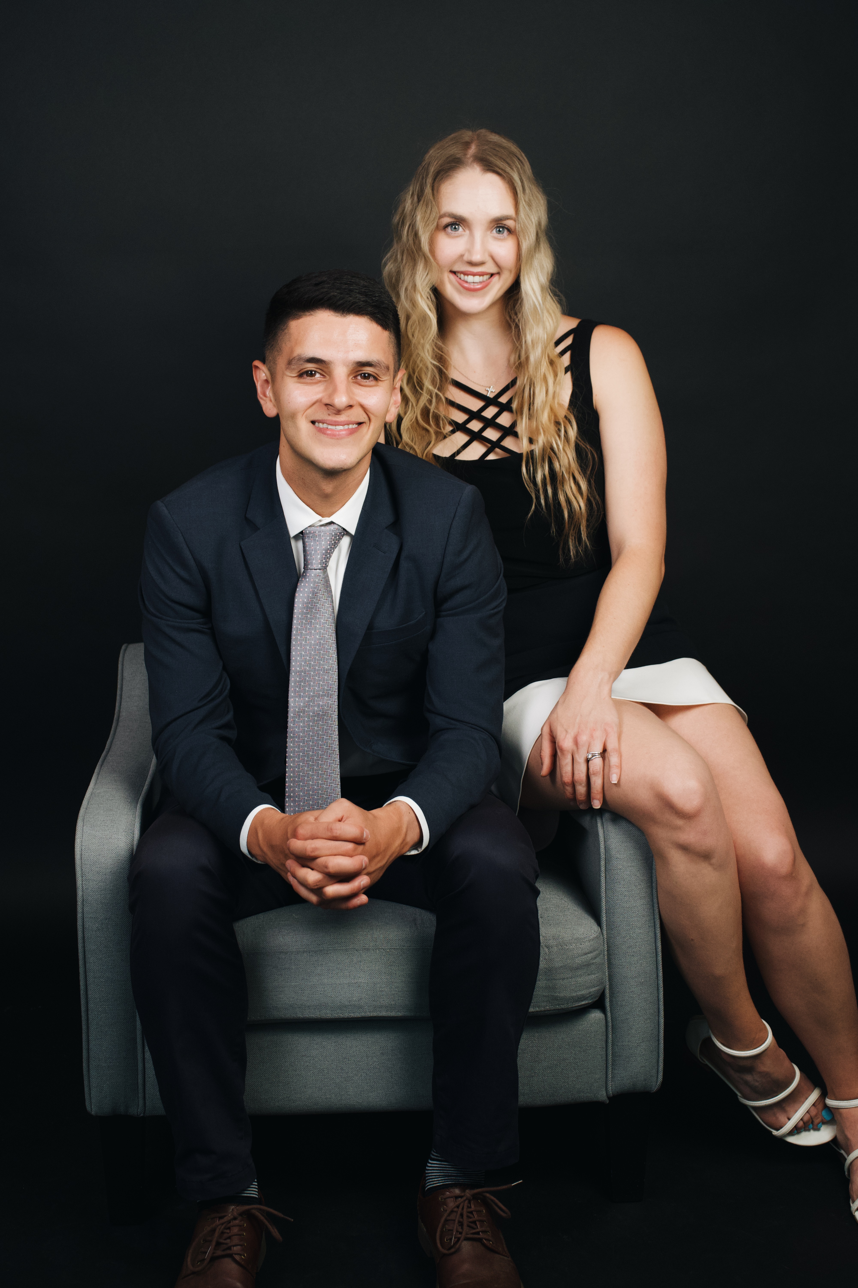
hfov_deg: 26.5
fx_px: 1823
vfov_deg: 38.9
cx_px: 429
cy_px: 644
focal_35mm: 51
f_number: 4.5
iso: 2500
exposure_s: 1/160
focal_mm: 51
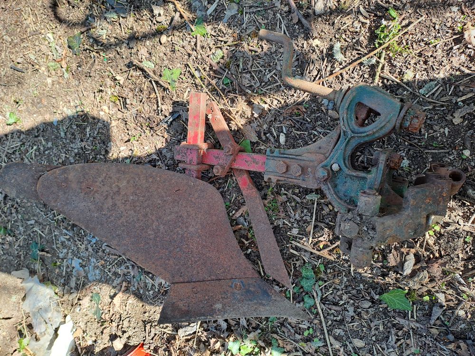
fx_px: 343
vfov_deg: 54.9
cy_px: 178
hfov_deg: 69.4
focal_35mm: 25
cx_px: 238
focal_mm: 4.65
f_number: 1.8
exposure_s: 1/166
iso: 32
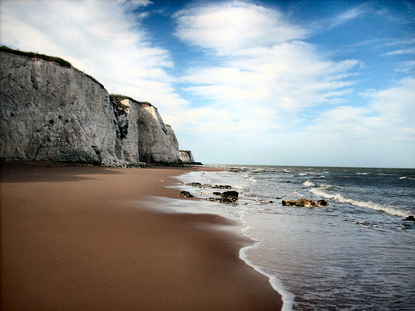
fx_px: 444
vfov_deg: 38.7
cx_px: 208
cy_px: 156
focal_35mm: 37
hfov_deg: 50.1
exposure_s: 1/369
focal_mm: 6.2
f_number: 5.6
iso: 64
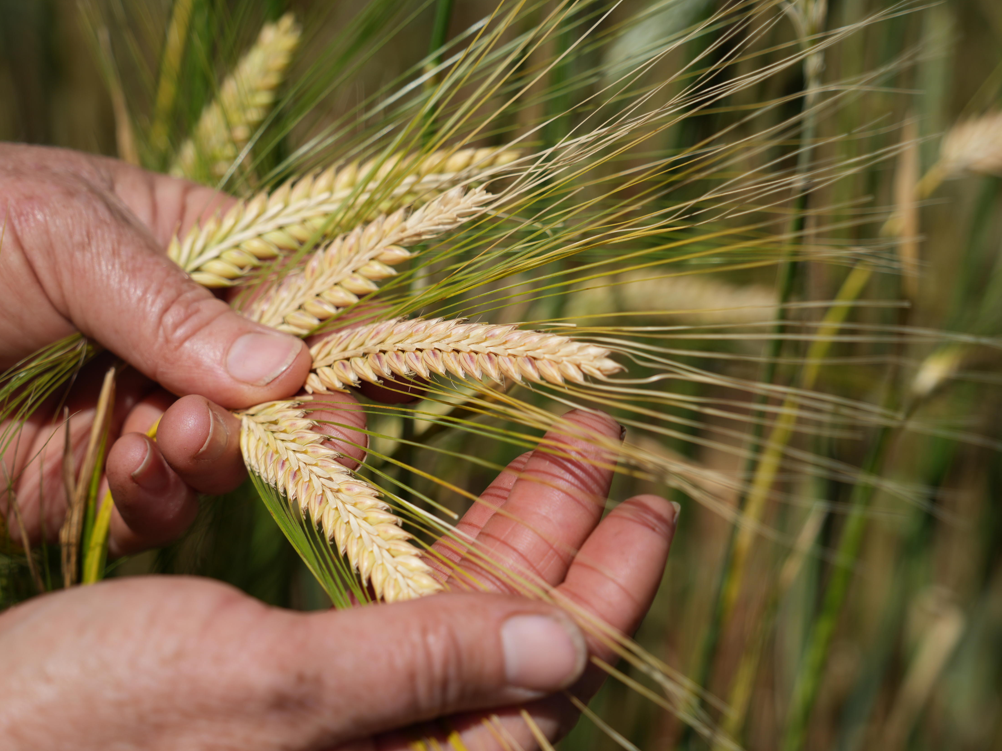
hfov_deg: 15.4
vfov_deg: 11.6
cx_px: 447
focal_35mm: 128
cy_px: 376
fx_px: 3705
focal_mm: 118
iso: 100
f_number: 6.3
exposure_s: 1/800
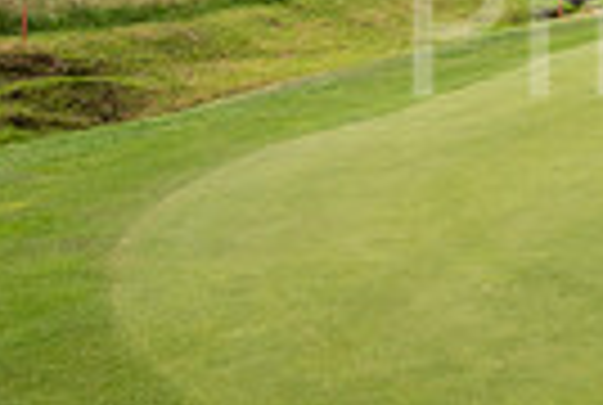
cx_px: 994
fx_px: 1158
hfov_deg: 22.0
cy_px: -187
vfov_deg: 17.9
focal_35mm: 69
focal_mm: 16
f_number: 8
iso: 400
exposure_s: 1/500
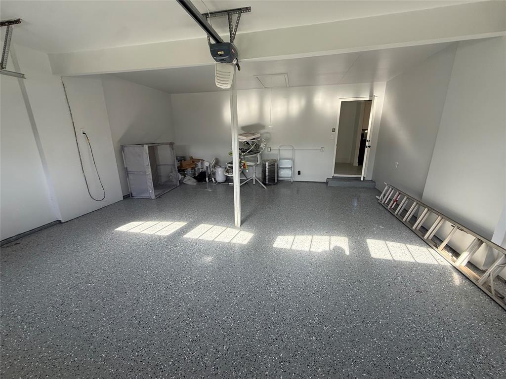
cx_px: 253
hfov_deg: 102.1
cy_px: 190
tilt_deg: -15.1
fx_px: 205
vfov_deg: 85.7
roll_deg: +0.4
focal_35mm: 14
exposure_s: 1/99
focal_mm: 2.22
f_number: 2.2
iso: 80
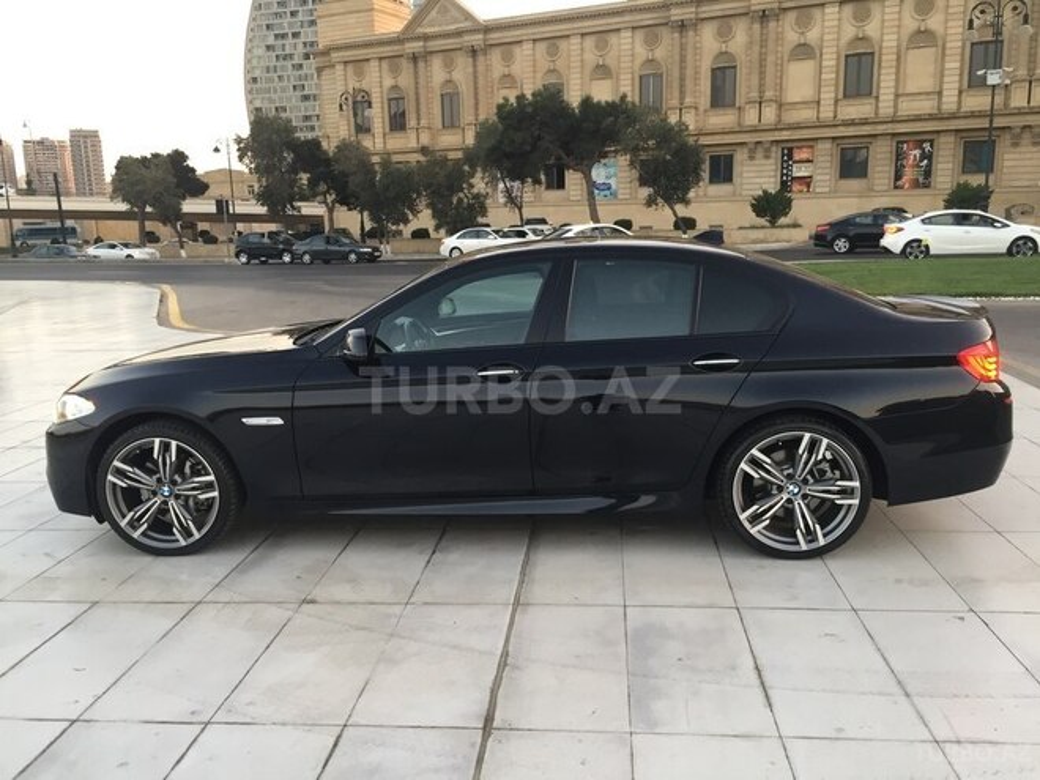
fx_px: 871
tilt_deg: -11.2
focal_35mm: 29
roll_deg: -0.4
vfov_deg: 48.2
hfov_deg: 61.7
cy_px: 390
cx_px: 520
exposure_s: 1/33
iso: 32
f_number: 2.2
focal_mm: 4.15
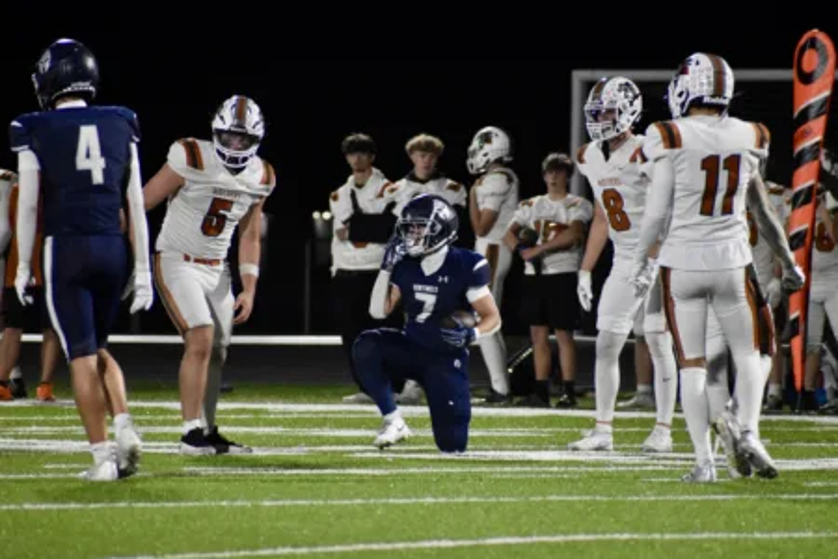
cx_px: 419
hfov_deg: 4.6
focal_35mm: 450
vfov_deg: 3.1
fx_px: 10474
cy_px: 280
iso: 3200
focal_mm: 300
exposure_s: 1/200
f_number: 6.3
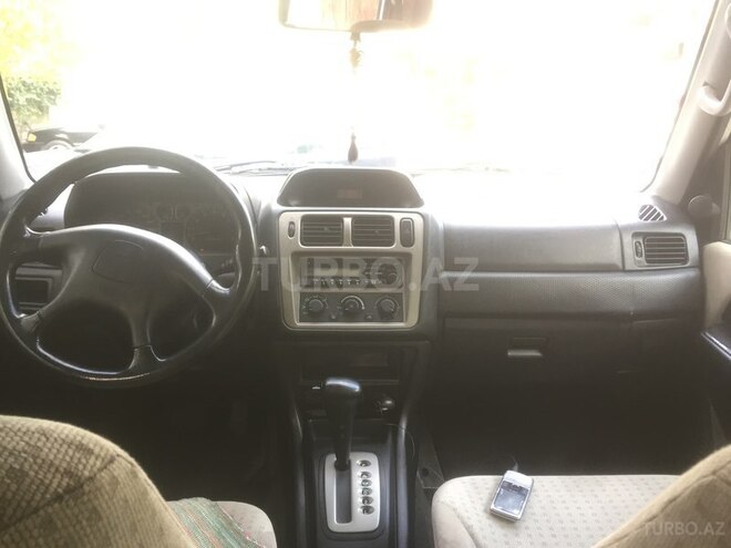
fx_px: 612
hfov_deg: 61.7
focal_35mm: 29
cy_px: 274
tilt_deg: -9.5
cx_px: 366
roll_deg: -1.0
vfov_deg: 48.2
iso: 100
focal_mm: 4.15
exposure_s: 1/33
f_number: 2.2
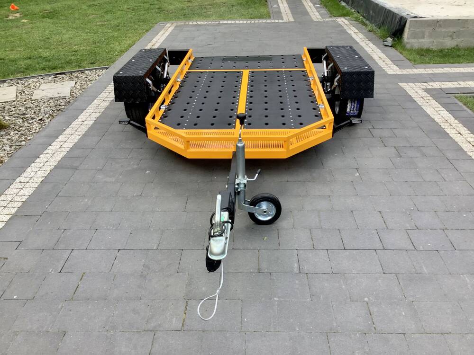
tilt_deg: -29.4
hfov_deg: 58.4
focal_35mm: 31
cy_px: 178
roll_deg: +2.0
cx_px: 237
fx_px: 424
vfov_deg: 45.4
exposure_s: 1/120
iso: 32
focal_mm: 3.3
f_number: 2.4
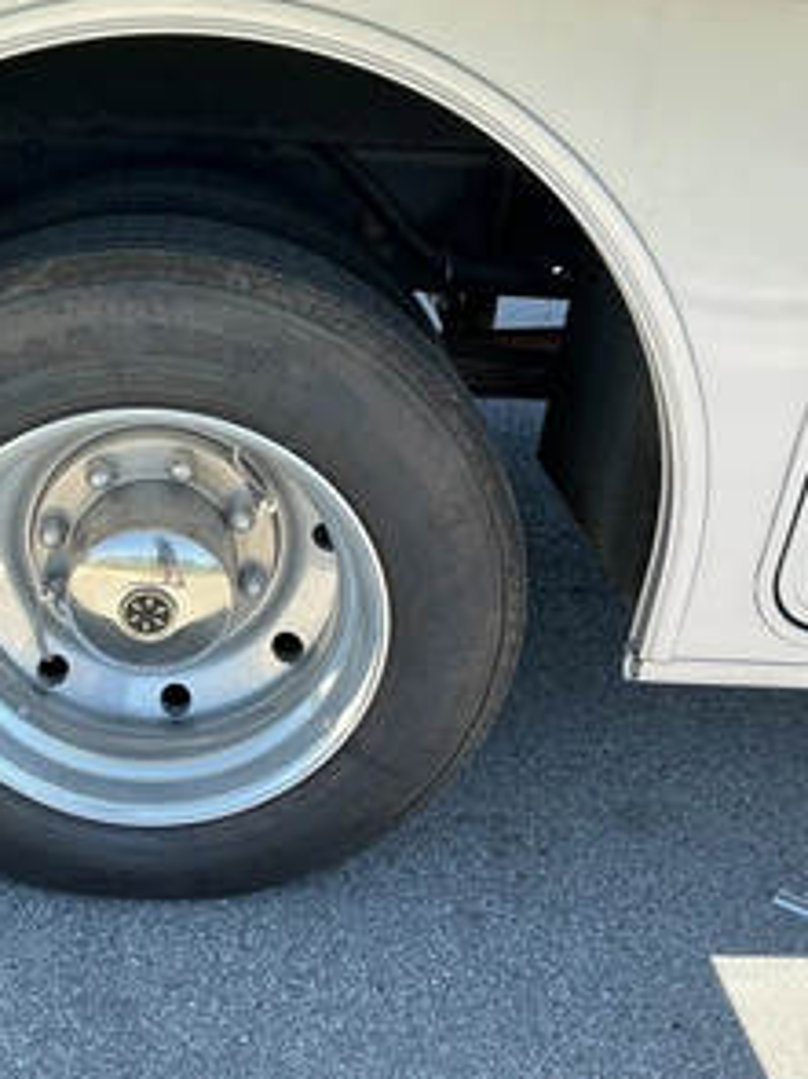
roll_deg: -2.2
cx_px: 194
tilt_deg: -26.6
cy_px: 541
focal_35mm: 38
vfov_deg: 49.0
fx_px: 1184
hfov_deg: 36.7
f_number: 1.8
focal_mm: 3
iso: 25
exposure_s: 1/291
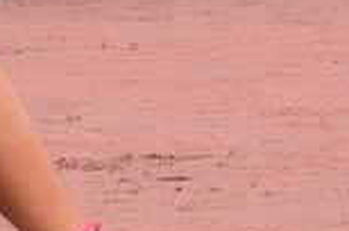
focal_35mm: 995
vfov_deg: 1.4
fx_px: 9626
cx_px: -233
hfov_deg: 2.1
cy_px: -344
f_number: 4.8
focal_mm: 102
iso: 500
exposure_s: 1/1250
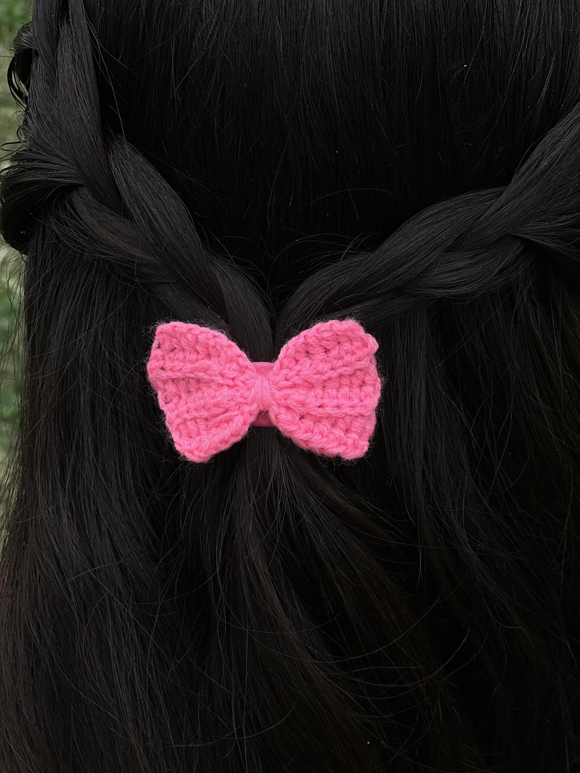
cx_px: 290
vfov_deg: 25.3
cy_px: 386
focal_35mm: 77
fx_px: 1720
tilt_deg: -33.6
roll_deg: -3.1
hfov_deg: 19.1
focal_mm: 9
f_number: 2.8
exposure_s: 1/227
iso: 25
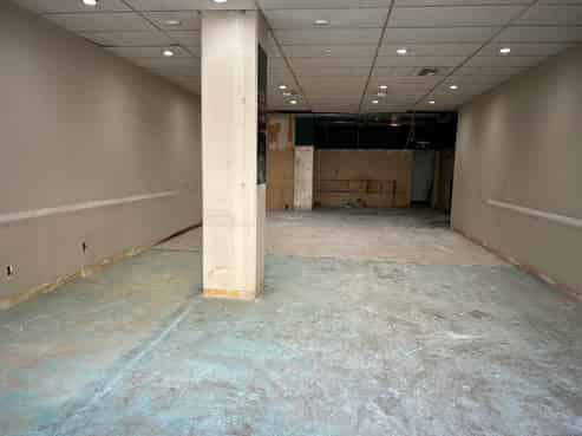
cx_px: 291
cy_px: 218
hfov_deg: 67.3
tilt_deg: -7.0
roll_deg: -0.9
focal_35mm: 26
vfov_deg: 53.0
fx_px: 437
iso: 64
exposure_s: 1/50
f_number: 1.5
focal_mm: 5.7
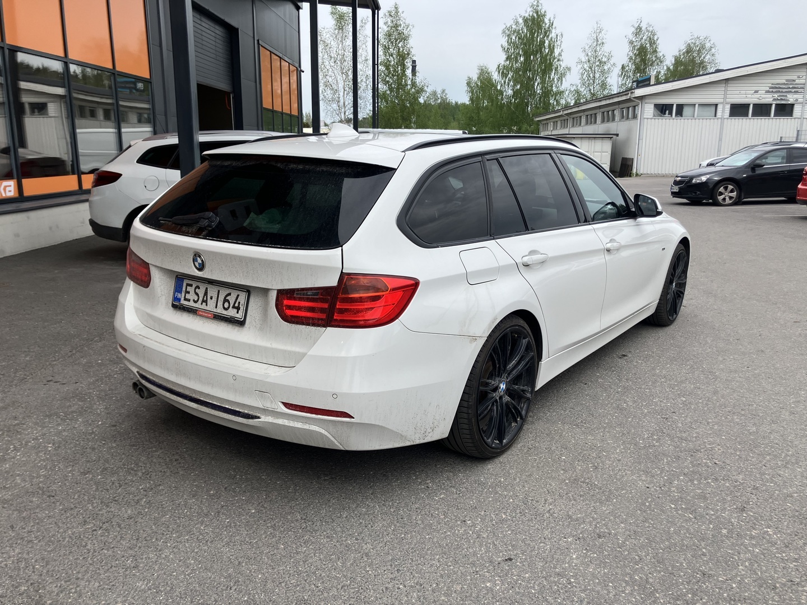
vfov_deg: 49.7
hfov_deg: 63.4
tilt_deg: -10.3
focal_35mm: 28
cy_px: 302
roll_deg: +1.8
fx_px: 653
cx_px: 404
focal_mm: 3.99
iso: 32
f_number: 1.8
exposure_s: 1/1156
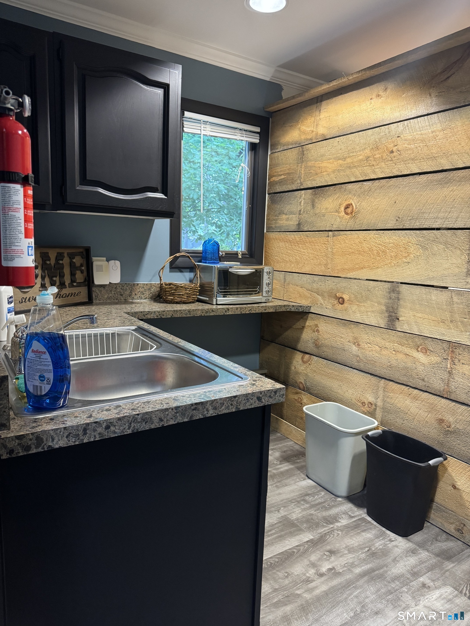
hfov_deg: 56.8
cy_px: 313
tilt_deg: -9.2
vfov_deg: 71.6
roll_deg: -1.7
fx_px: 434
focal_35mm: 24
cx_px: 235
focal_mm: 6.76
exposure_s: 1/60
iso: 500
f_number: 1.78
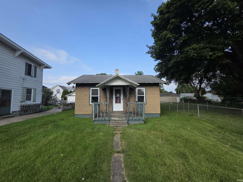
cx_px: 122
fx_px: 91
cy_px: 91
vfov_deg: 89.9
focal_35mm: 13
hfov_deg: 106.2
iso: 40
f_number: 1.9
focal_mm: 2.2
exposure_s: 1/1279
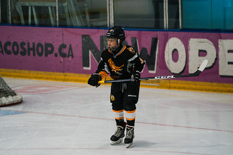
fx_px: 1080
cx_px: 116
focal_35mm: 167
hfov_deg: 12.3
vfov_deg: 8.2
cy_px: 78
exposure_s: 1/1600
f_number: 3.2
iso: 3200
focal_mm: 166
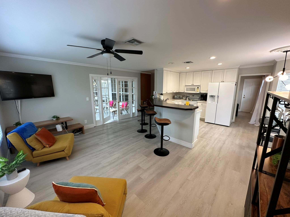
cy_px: 108
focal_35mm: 14
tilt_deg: -10.4
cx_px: 145
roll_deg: +0.1
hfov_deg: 102.1
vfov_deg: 85.7
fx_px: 117
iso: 160
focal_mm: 2.22
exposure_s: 1/60
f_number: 2.2
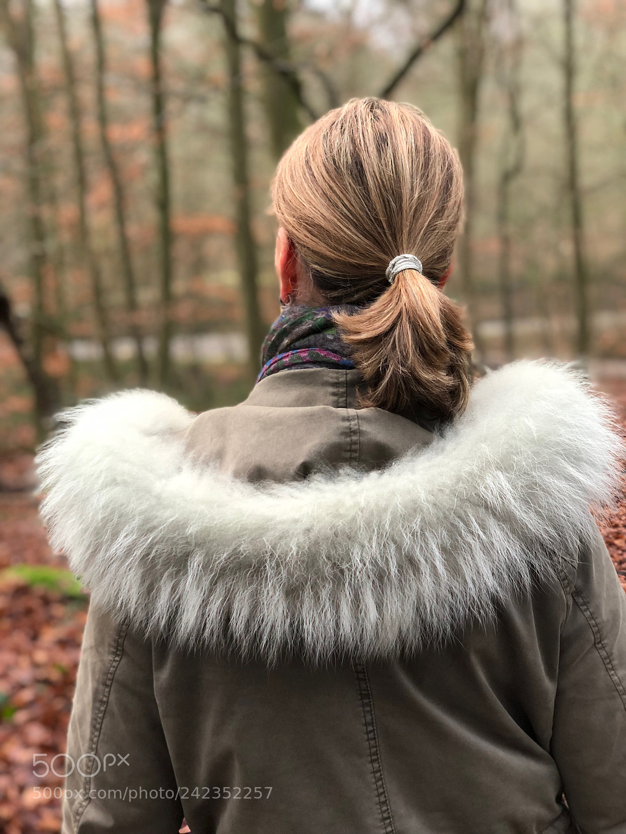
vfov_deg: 36.8
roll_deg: +0.9
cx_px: 313
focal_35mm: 52
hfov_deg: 28.0
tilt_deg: -10.1
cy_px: 417
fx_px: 1254
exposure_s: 1/33
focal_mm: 6
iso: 80
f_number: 2.4
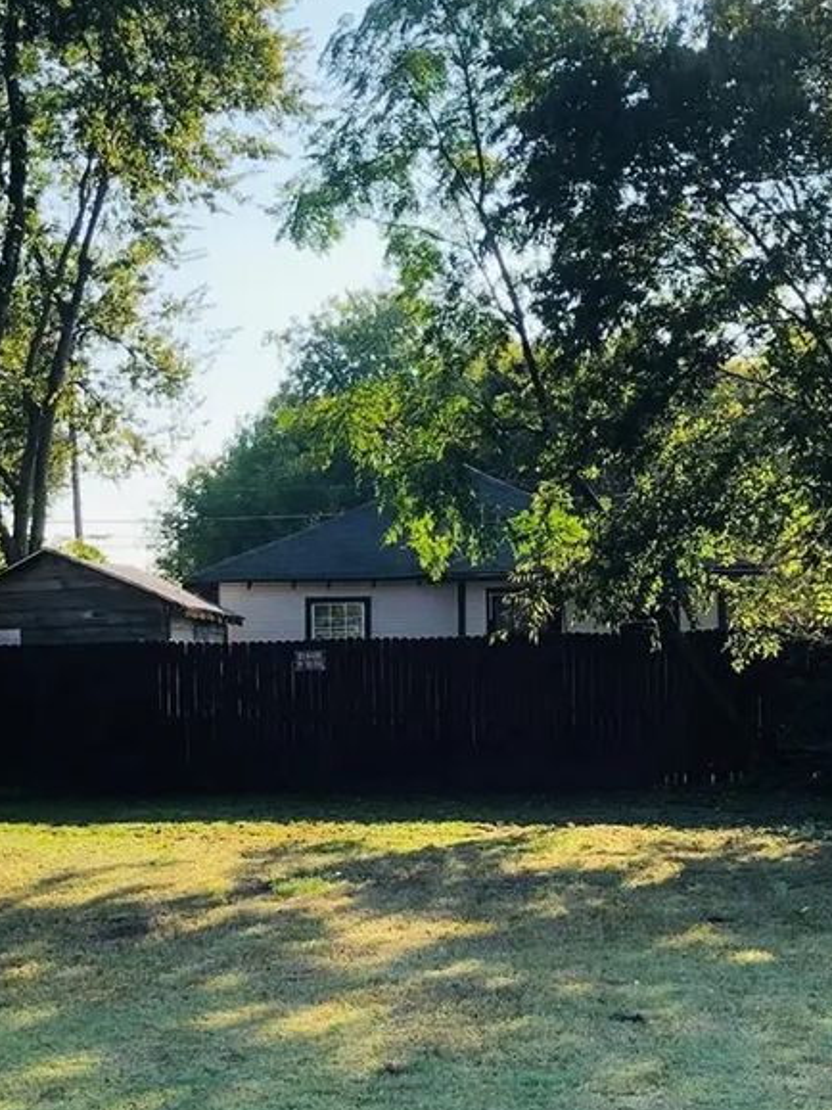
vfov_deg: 29.0
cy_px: 806
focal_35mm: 66
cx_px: 330
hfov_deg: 22.2
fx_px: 2116
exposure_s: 1/666
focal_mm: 3.99
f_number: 1.8
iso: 20
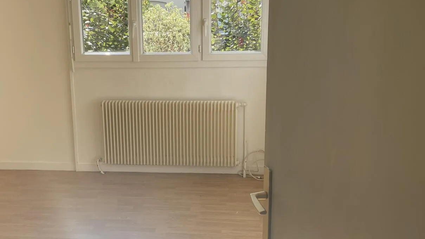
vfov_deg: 26.5
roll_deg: +1.5
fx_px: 507
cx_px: 163
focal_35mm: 45
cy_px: 121
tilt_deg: -12.4
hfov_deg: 45.1
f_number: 1.6
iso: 32
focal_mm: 4.2
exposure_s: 1/511
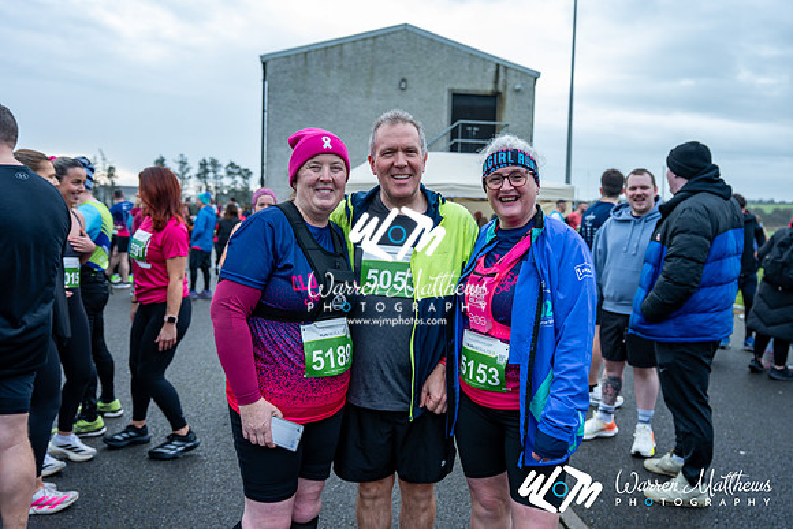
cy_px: 264
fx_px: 661
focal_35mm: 30
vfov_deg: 43.6
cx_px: 396
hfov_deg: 61.9
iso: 100
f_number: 4
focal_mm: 30
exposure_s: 1/200
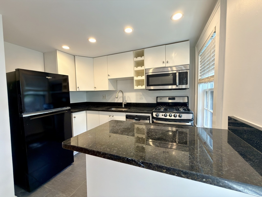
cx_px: 131
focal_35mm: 14
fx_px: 106
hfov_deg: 102.1
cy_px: 98
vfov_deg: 85.7
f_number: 2.2
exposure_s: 1/30
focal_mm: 2.22
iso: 64
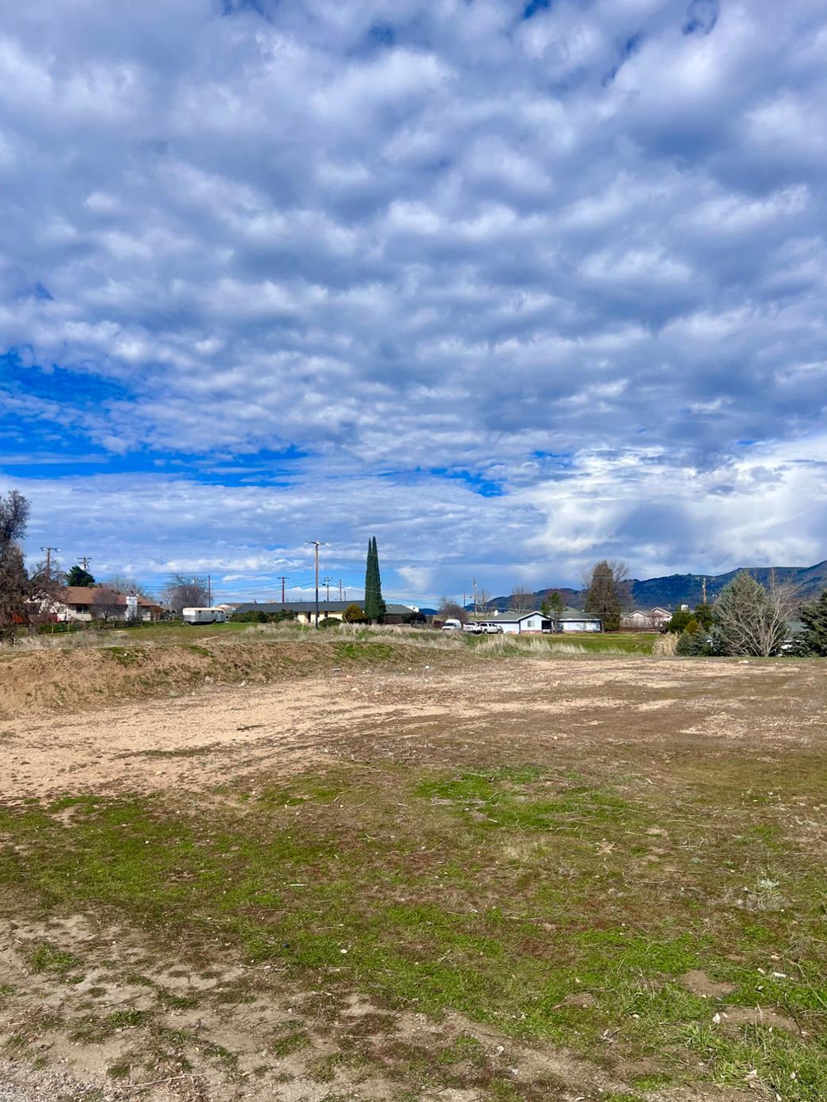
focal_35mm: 28
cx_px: 408
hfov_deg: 49.8
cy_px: 575
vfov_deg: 63.4
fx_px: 892
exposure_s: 1/8000
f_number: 1.5
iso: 50
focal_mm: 5.7
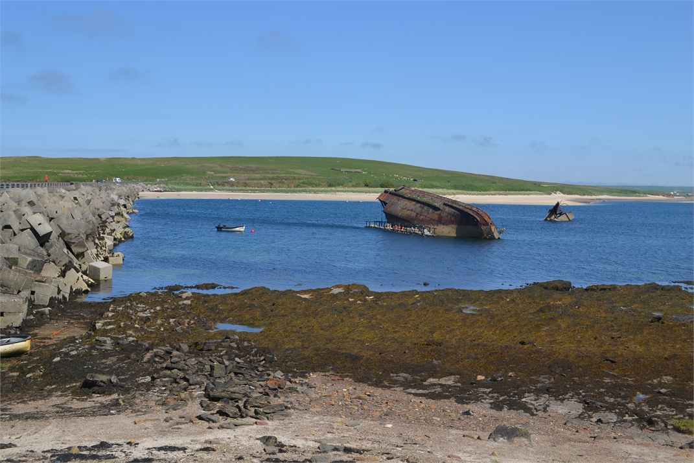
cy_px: 232
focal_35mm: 42
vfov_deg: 31.9
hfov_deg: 46.4
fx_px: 810
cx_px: 347
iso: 100
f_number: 8
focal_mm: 28
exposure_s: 1/250
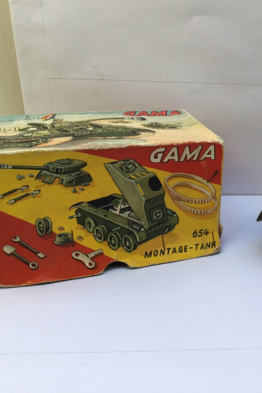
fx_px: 481
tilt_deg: -22.5
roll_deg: -2.8
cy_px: 193
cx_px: 228
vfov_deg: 44.5
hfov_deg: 29.4
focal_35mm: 44
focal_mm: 3.3
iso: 40
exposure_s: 1/100
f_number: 2.4
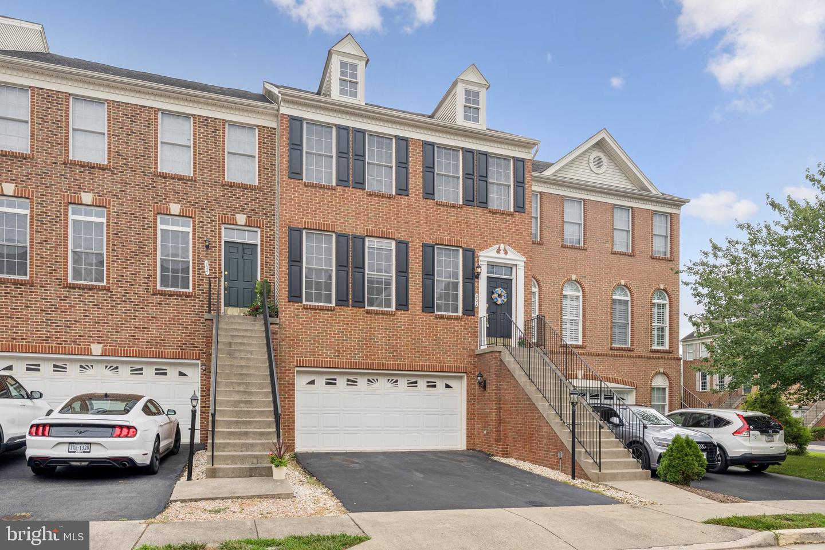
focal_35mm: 22
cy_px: 275
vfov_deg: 57.2
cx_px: 412
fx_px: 504
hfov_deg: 78.6
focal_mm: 22
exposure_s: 1/80
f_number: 14
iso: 160
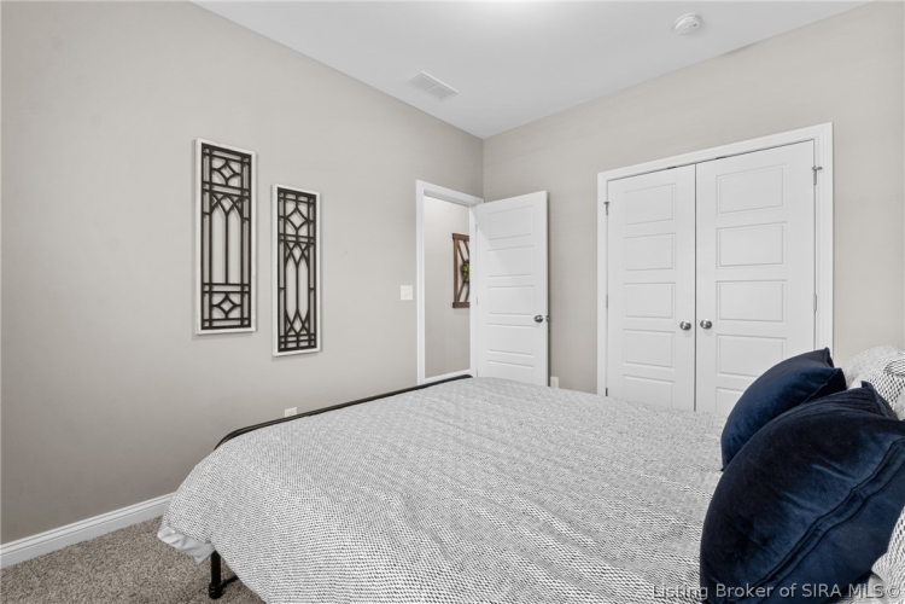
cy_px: 302
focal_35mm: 15
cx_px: 452
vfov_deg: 77.3
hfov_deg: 100.4
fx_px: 377
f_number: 11
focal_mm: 10
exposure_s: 1/2
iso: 400
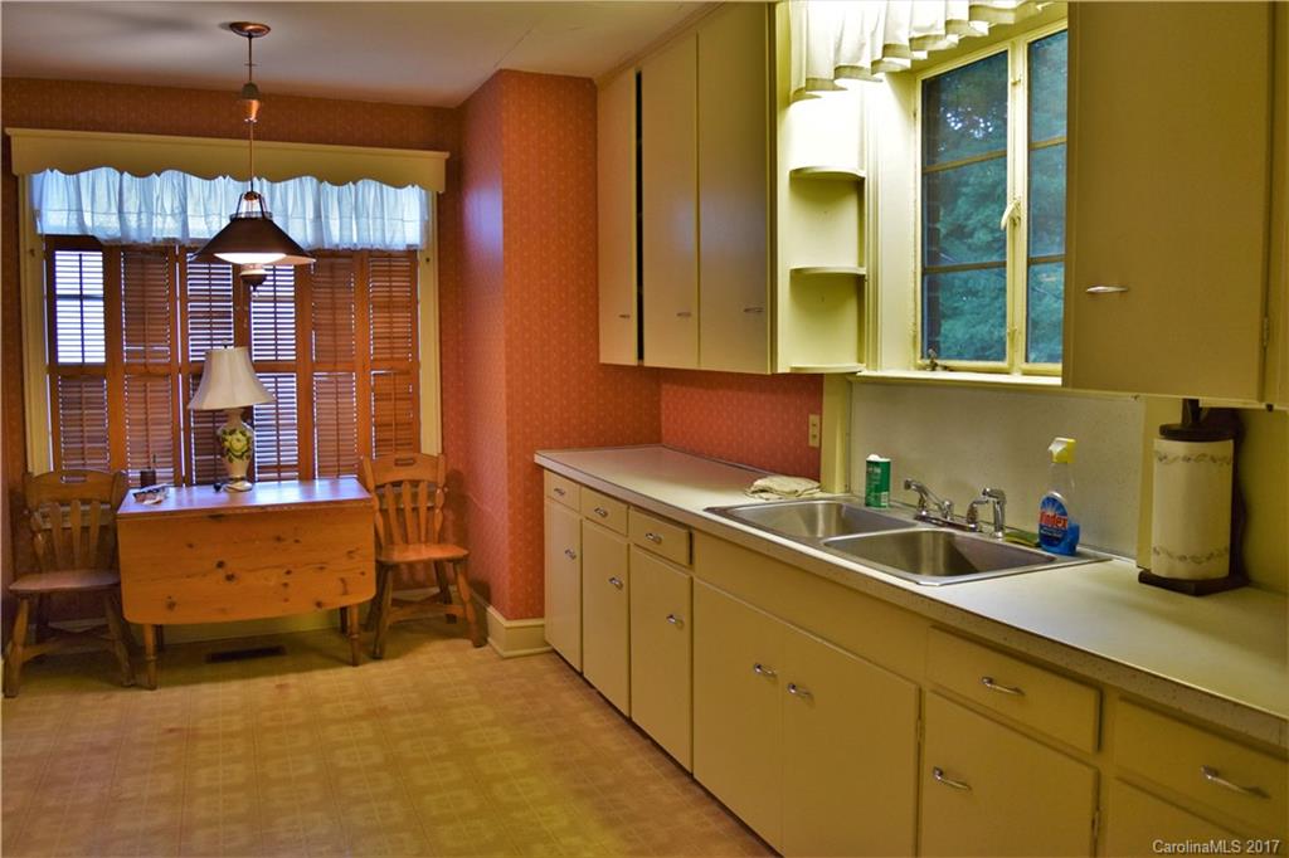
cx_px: 644
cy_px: 429
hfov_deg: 67.4
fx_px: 966
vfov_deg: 47.9
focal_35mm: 27
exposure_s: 1/60
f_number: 3.5
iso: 1000
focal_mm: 18
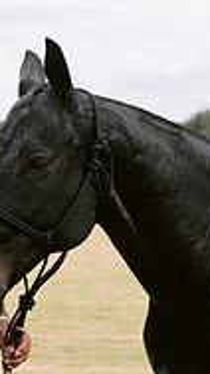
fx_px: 1240
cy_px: 334
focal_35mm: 125
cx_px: -36
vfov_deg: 16.9
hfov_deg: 9.6
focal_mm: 50
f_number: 4
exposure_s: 1/1600
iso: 200
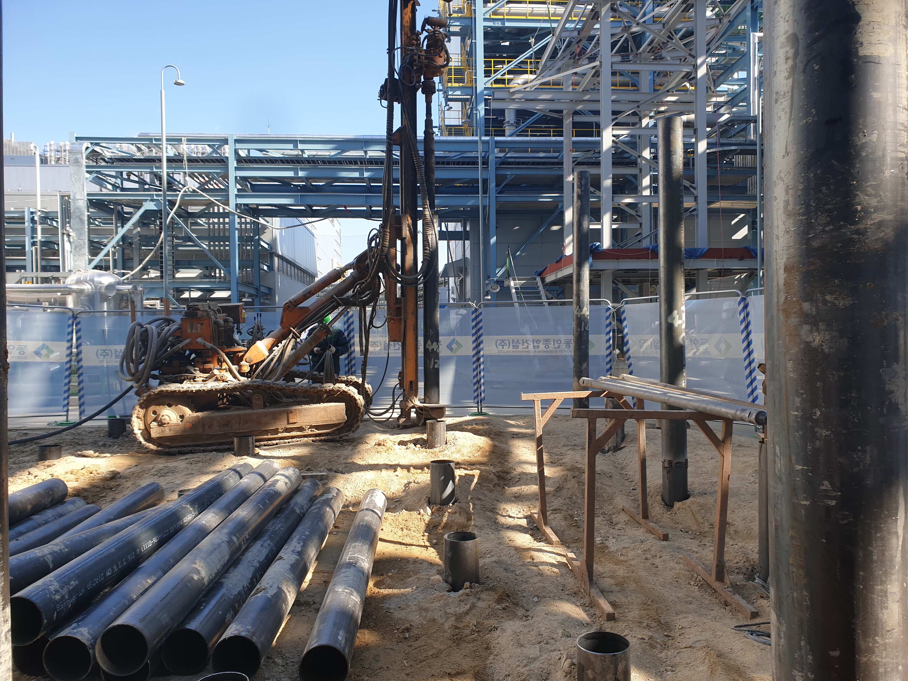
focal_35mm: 26
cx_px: 454
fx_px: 682
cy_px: 340
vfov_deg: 53.1
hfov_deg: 67.3
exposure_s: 1/612
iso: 50
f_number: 2.4
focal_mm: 4.3
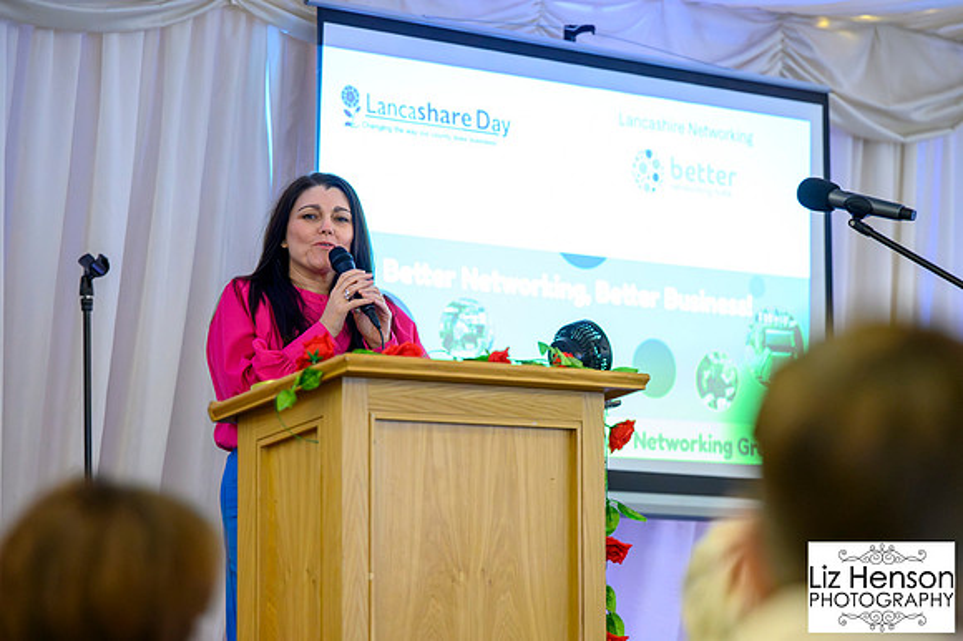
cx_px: 482
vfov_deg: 12.6
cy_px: 320
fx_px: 2892
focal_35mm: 108
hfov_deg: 18.9
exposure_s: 1/200
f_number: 2.8
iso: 12800
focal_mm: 105
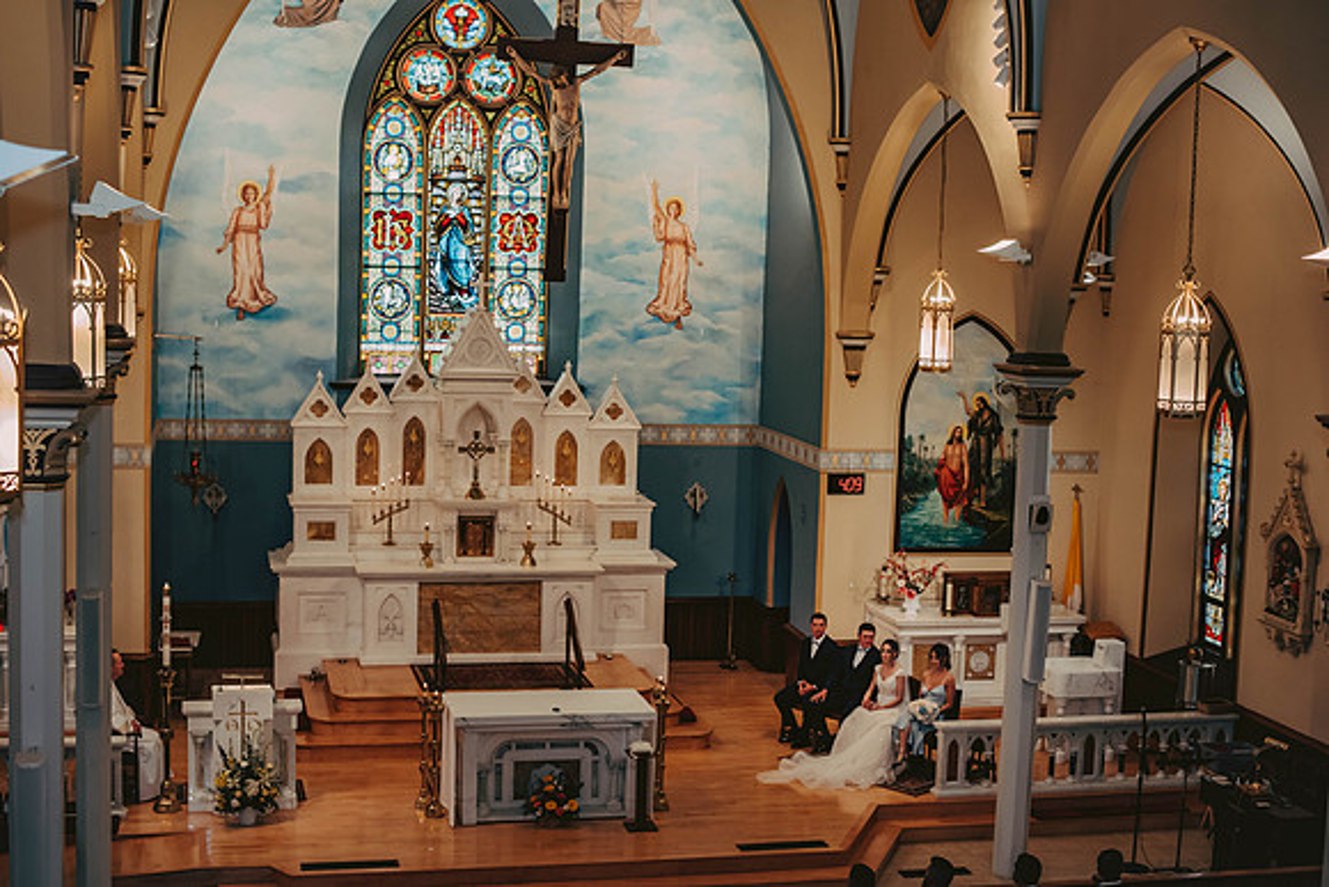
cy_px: 444
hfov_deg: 39.6
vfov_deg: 27.0
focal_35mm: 50
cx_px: 664
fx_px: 1846
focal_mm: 50
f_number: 2.8
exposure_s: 1/125
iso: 800
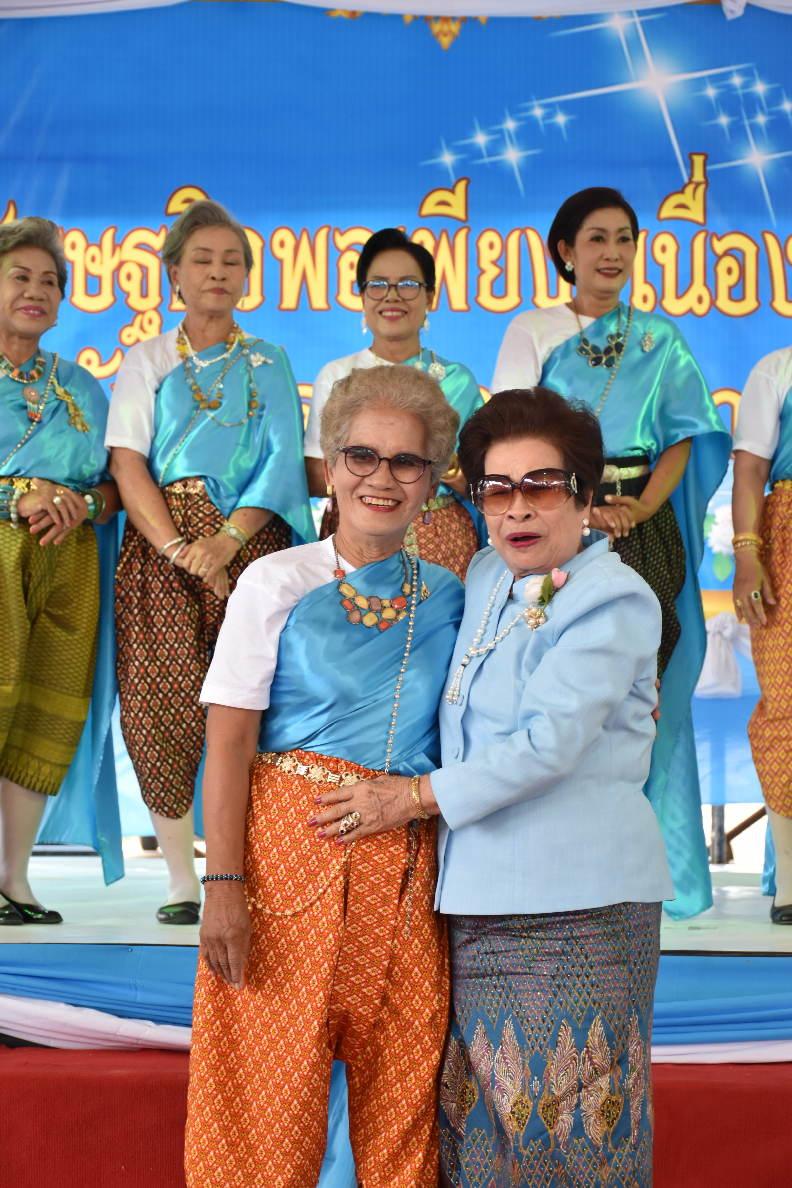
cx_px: 396
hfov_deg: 17.5
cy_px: 594
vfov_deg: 26.0
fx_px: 2574
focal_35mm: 78
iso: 400
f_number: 4.8
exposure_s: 1/60
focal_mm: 52
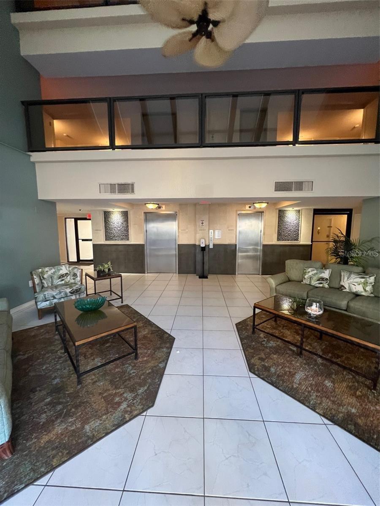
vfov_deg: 106.2
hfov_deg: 89.9
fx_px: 190
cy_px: 253
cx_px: 190
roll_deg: +1.7
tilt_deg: -3.8
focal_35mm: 13
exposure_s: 1/60
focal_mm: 1.57
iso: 400
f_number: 1.8
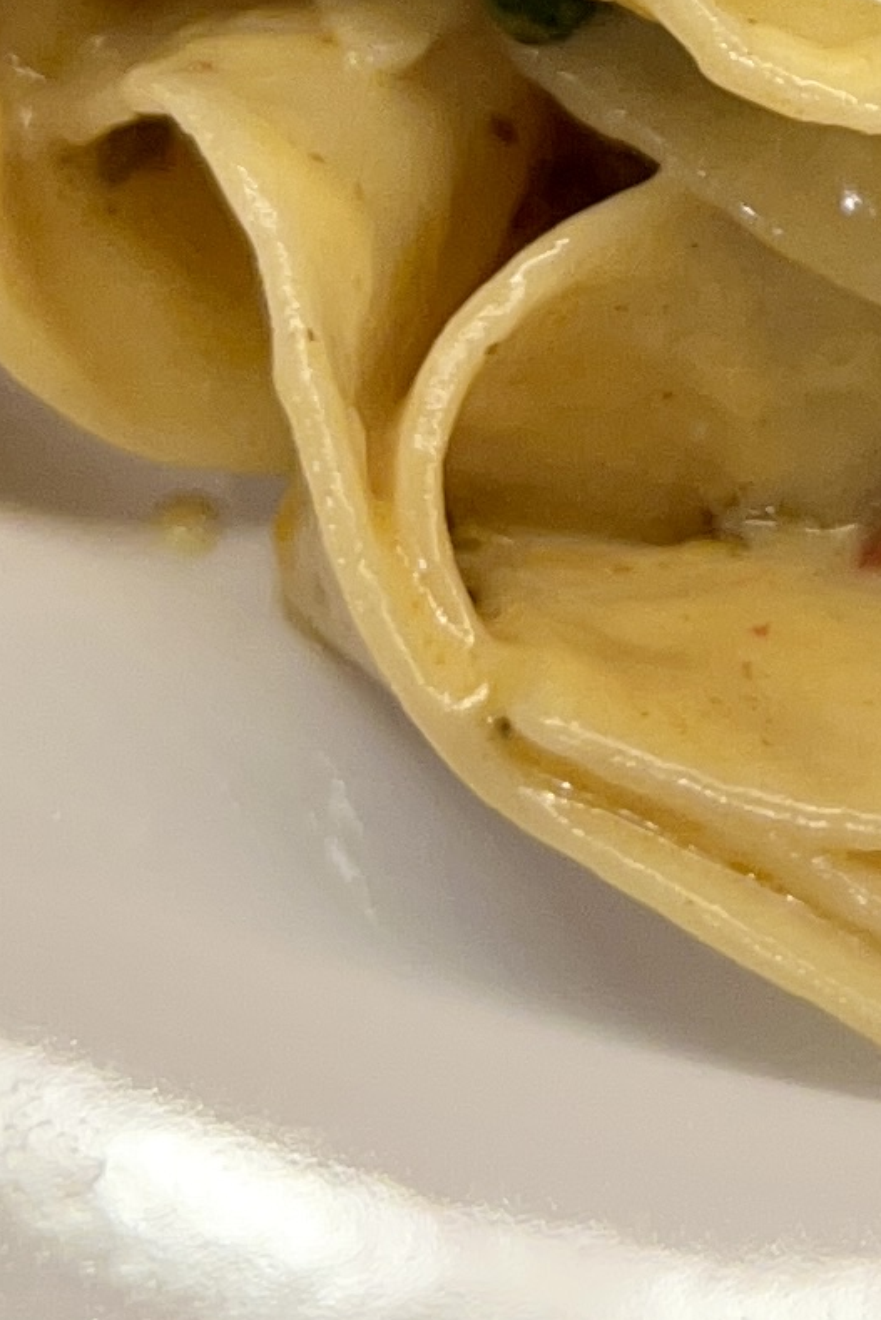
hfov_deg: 9.6
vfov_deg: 13.4
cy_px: -1063
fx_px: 5063
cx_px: 1367
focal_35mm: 138
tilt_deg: -63.3
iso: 80
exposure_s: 1/120
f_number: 1.5
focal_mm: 5.7
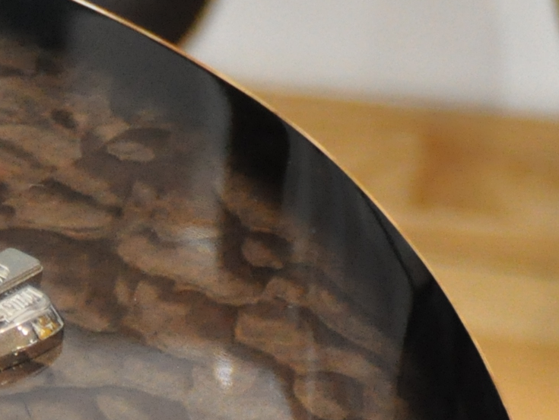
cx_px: -364
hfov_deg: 5.2
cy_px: 664
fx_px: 6107
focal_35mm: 378
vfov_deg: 3.9
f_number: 5
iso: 2000
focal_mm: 60
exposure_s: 1/60
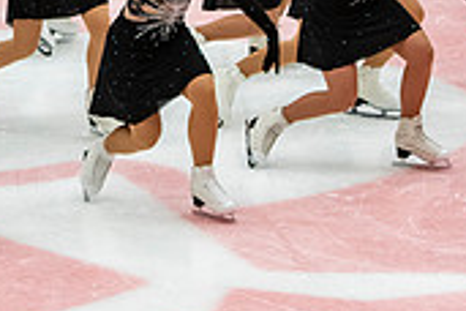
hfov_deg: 4.4
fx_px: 6058
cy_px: -108
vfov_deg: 2.9
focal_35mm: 468
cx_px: -164
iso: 1400
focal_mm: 92
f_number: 4
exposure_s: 1/500
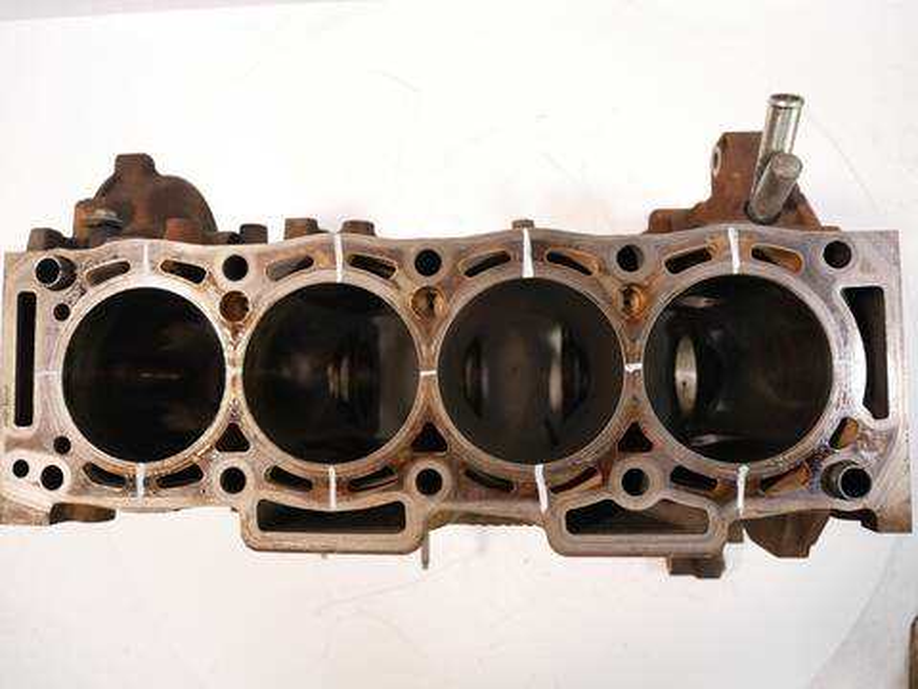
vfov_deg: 56.8
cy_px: 344
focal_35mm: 24
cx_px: 459
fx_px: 636
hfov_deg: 71.6
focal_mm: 12
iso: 800
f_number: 3.5
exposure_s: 1/60
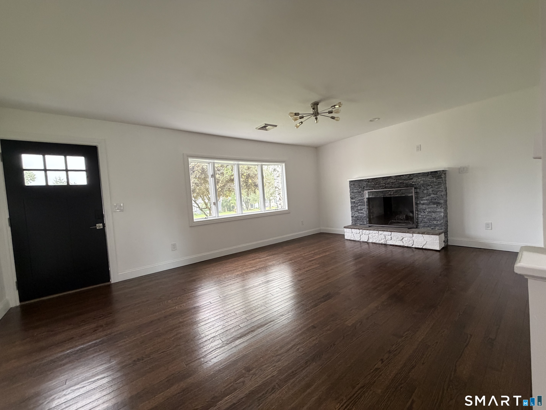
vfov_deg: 85.7
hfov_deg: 102.1
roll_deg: +4.1
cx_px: 273
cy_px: 205
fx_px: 221
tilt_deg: -2.4
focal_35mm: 14
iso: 400
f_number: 2.2
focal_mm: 2.22
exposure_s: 1/60
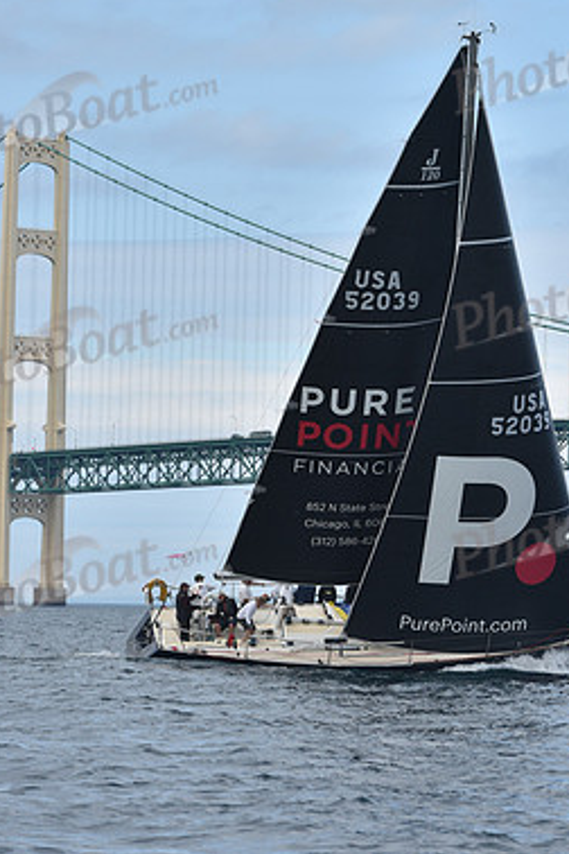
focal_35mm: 172
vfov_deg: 11.9
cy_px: 206
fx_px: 4078
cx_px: 335
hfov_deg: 8.0
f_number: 7.1
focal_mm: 112
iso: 250
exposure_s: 1/800
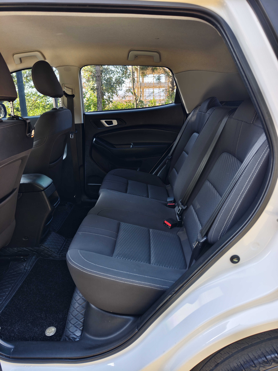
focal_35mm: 23
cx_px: 139
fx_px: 246
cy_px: 186
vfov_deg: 73.9
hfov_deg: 58.9
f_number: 1.75
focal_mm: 8.67
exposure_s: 1/100
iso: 313
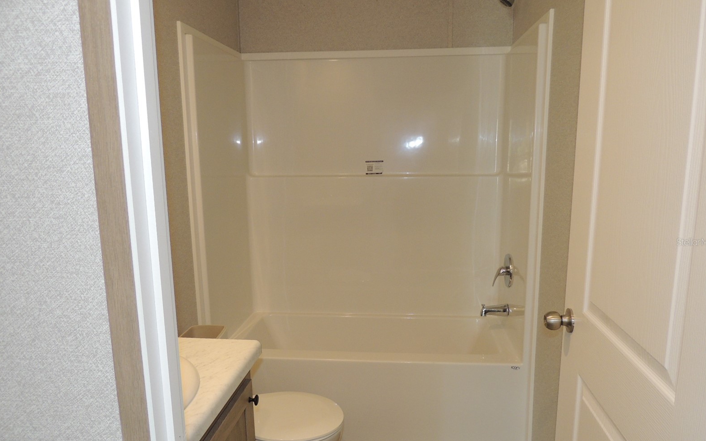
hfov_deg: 70.4
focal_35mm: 26
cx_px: 358
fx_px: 500
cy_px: 242
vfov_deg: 47.5
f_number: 3
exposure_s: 1/40
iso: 250
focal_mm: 4.3
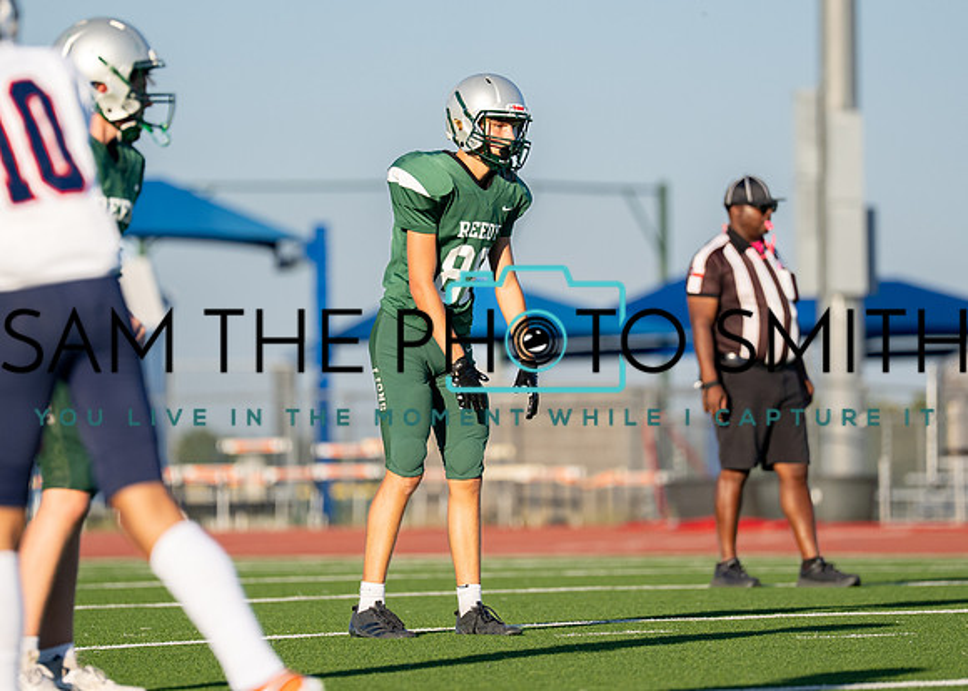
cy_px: 294
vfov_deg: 5.0
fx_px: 7992
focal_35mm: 291
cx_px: 469
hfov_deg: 6.9
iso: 200
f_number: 2.8
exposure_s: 1/4000
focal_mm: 200
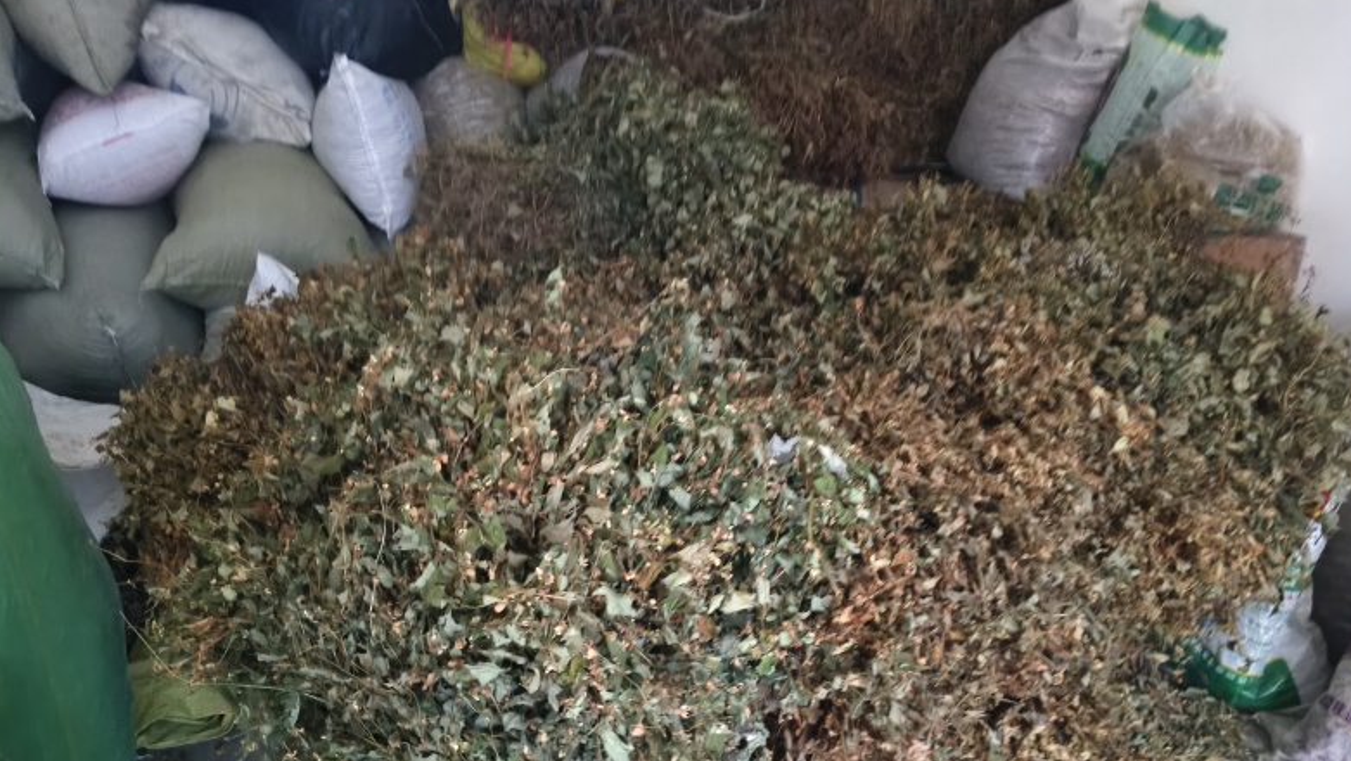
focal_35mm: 29
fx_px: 1039
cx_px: 678
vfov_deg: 39.8
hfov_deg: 66.0
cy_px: 505
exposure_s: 1/16.7
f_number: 1.79
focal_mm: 4.84
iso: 2762
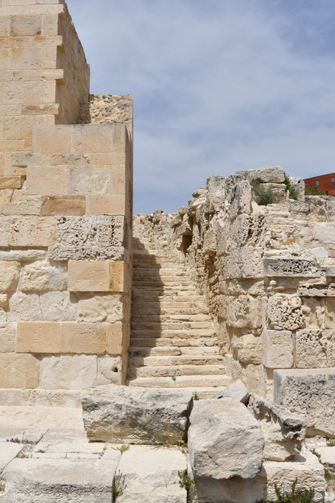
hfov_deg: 36.9
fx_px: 502
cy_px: 252
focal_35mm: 36
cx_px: 168
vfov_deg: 53.1
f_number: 10
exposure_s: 1/1000
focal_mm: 24
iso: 250
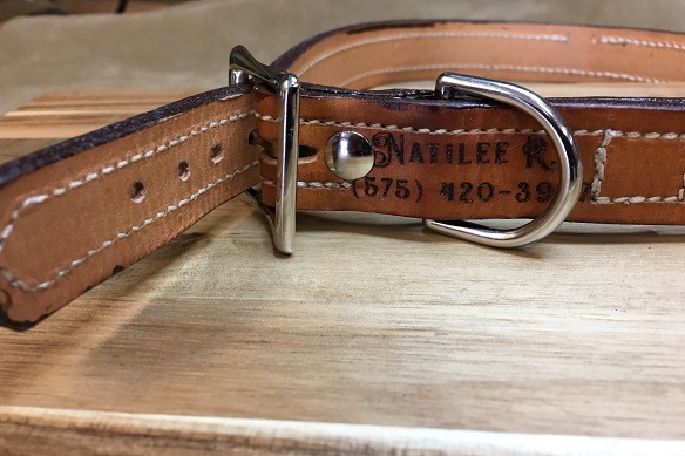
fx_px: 590
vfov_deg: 42.2
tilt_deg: -22.9
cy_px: 196
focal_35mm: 31
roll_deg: +1.8
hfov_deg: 60.3
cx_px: 344
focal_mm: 4.15
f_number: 2.2
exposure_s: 1/30
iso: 40
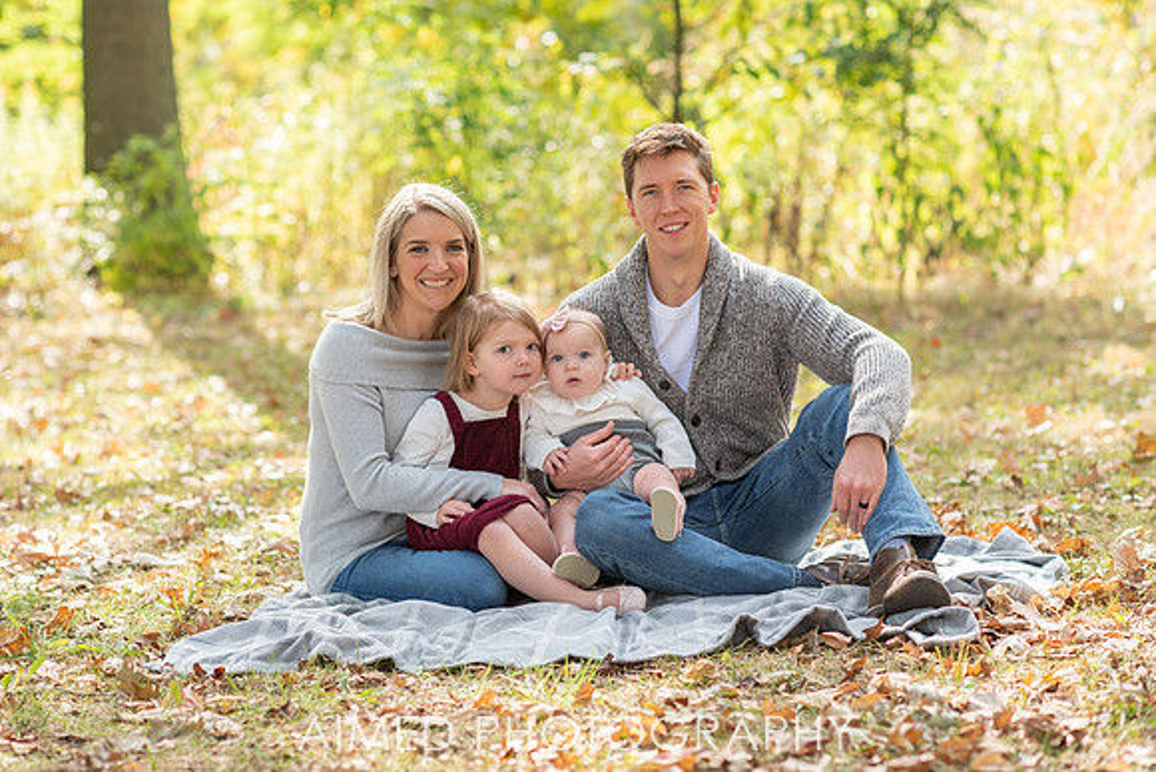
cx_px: 524
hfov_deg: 21.8
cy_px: 351
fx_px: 2996
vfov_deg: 14.7
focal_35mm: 93
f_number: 2.8
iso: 100
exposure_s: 1/250
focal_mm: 85
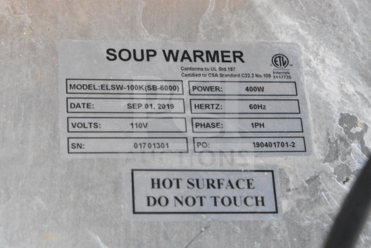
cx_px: 186
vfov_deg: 16.6
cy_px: 124
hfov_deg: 24.6
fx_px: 850
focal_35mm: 82
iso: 6400
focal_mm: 55
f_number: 5.6
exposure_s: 1/100
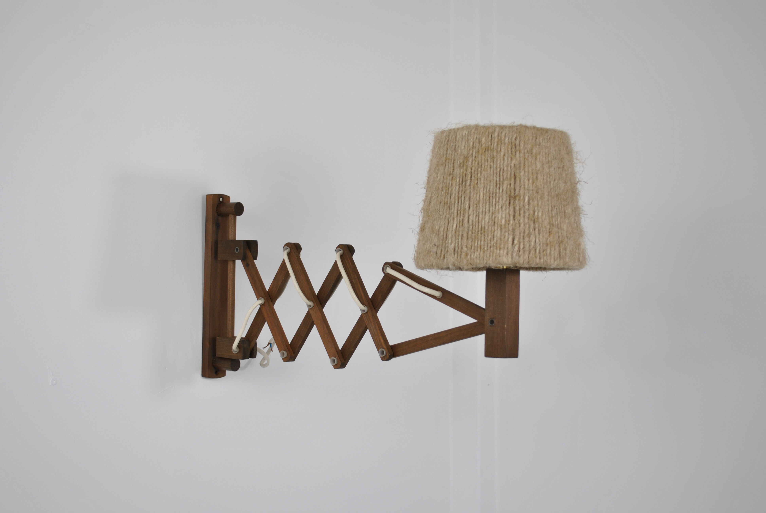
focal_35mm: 48
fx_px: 1023
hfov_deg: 41.1
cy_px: 256
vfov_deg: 28.2
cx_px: 383
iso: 200
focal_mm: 32
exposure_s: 1/50
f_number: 5
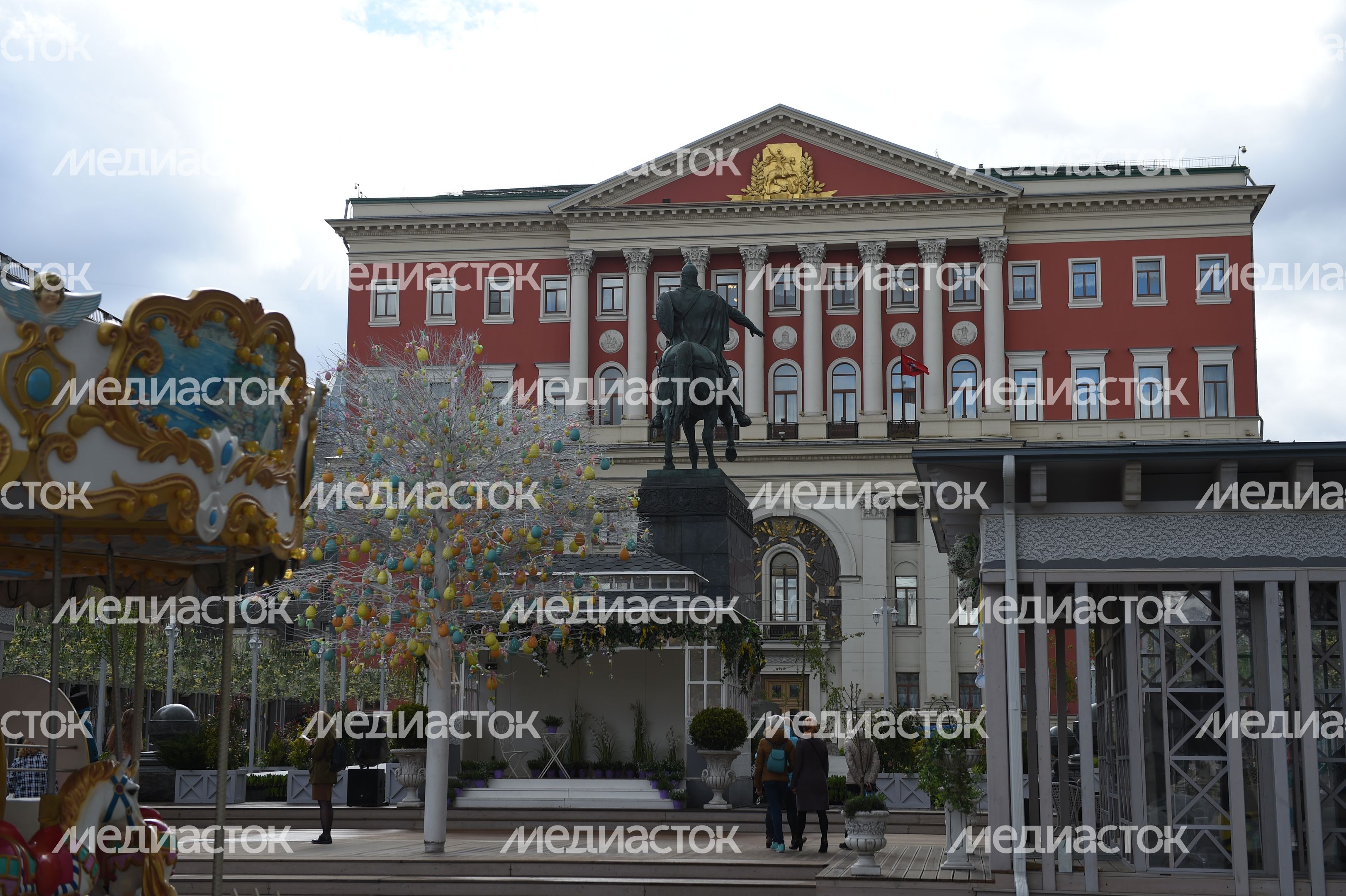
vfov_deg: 24.6
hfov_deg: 36.3
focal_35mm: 55
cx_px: 673
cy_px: 448
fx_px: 2055
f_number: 3.5
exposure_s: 1/1000
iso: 125
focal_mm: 55
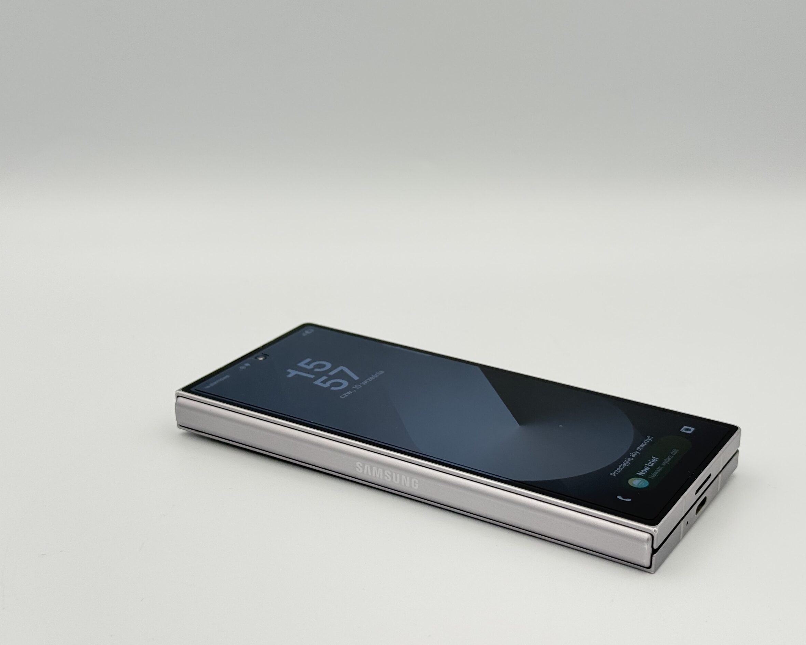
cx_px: 438
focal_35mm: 51
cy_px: 320
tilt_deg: -18.6
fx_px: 1216
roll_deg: -1.1
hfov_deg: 36.6
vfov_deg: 29.7
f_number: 1.78
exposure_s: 1/472
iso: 80
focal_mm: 6.76
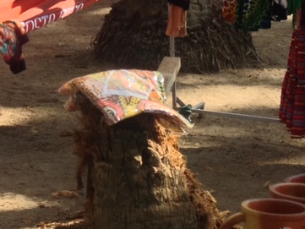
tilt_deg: -3.5
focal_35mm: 155
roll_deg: +1.4
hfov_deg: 12.6
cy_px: -183
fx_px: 1366
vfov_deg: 9.2
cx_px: -14
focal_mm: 4.28
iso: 50
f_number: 2.4
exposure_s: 1/223
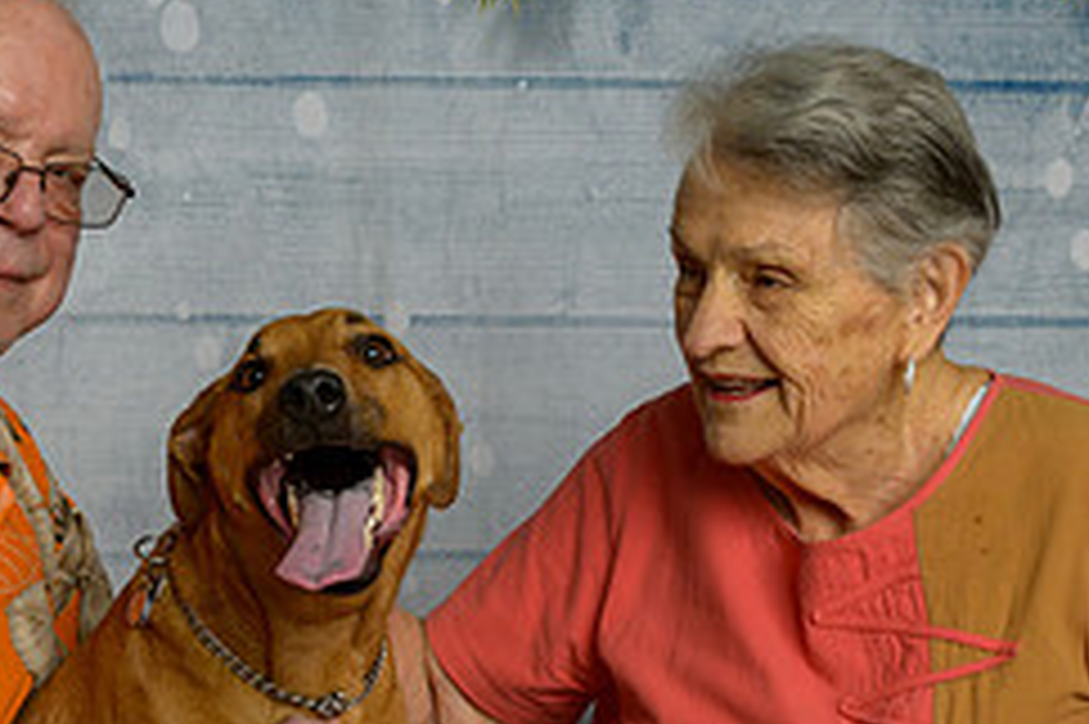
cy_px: 555
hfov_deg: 25.6
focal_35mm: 79
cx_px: 414
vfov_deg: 17.1
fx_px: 2388
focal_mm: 32
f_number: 10
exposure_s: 1/160
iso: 400
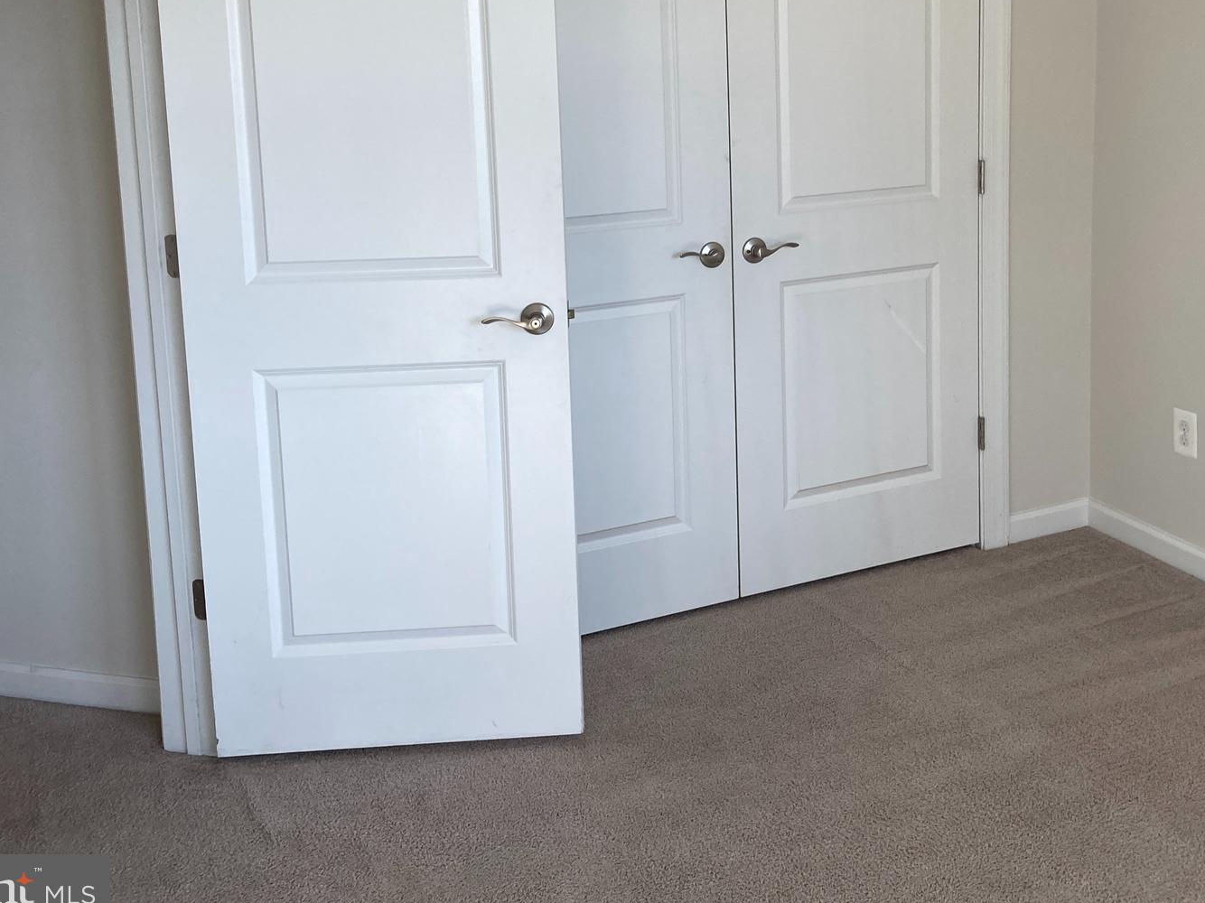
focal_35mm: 43
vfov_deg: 33.0
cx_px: 809
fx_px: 1497
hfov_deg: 43.2
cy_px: 235
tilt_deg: -8.3
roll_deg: +0.1
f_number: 1.8
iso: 32
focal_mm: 3.99
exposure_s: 1/120
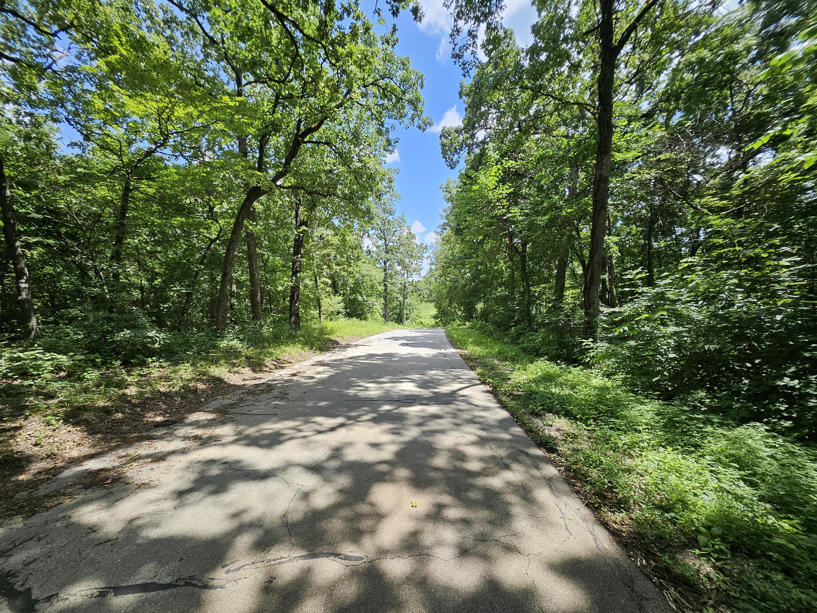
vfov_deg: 89.9
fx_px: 307
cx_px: 408
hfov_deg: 106.2
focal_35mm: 13
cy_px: 306
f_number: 2.2
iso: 32
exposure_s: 1/476
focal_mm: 1.74
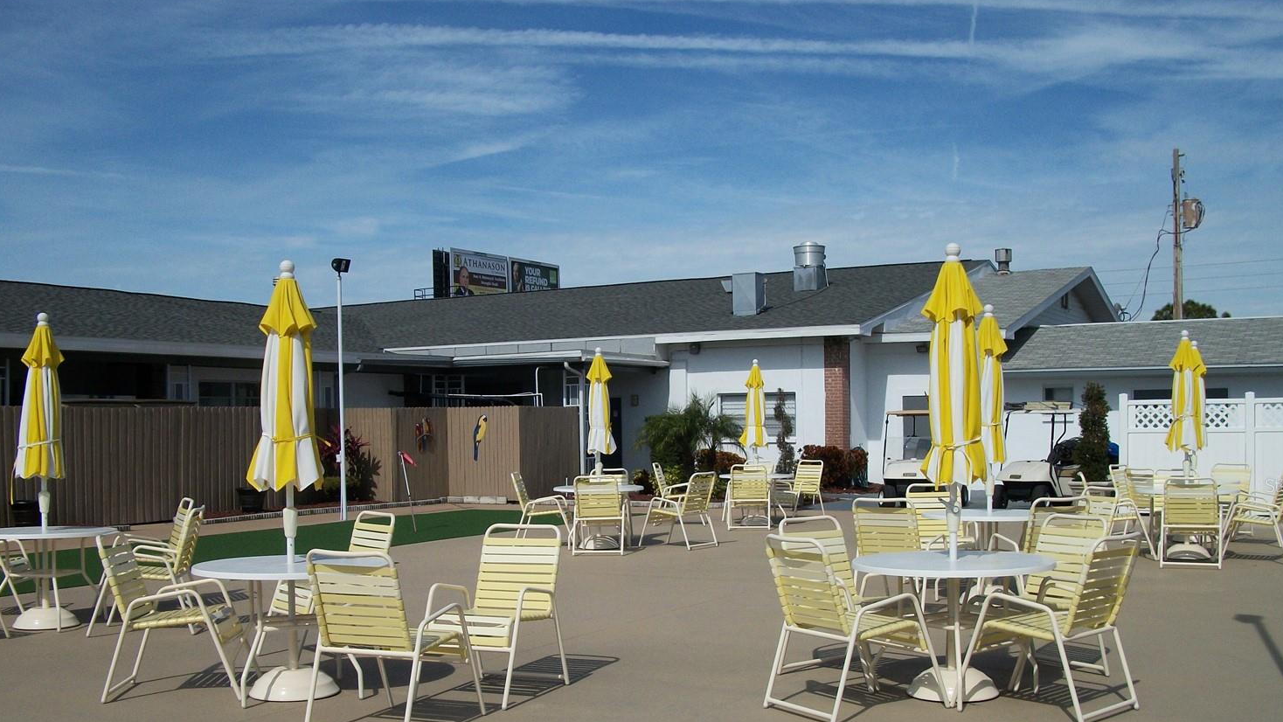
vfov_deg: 30.9
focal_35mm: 38
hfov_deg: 52.8
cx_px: 648
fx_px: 1293
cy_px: 485
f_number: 8.8
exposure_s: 1/500
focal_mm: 5.7
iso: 80
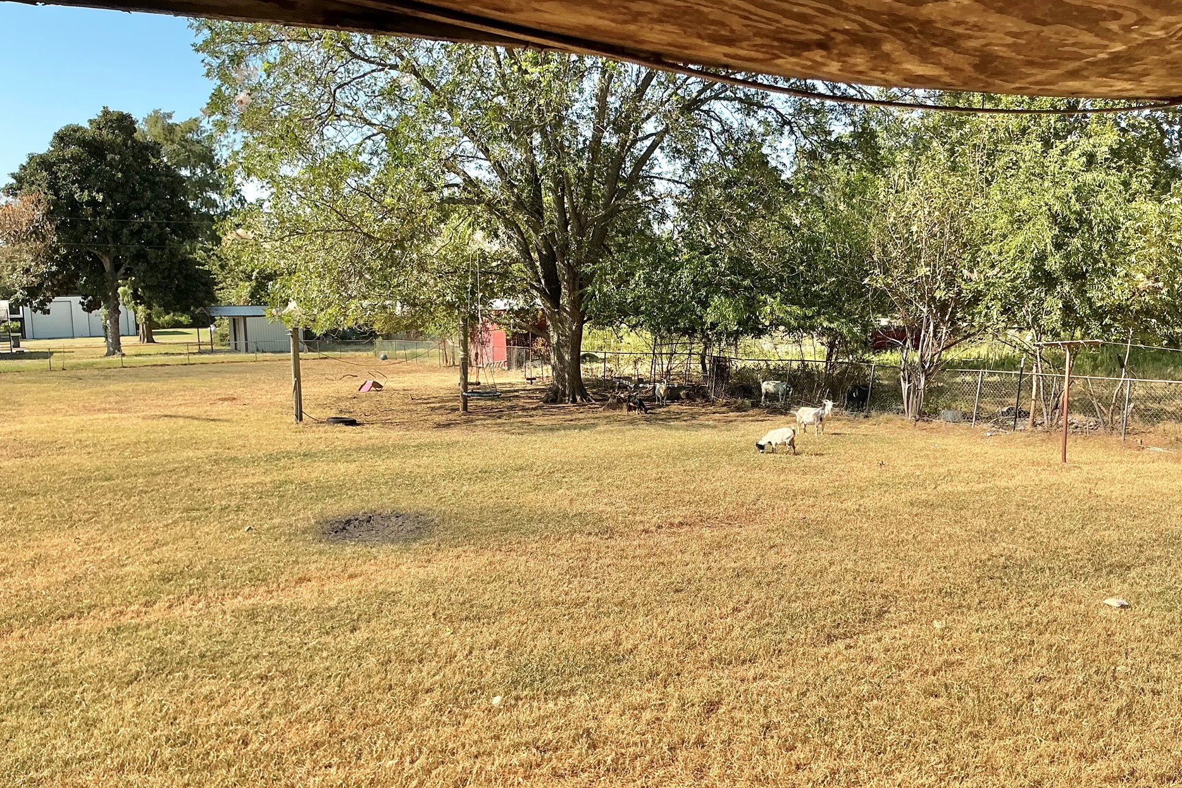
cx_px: 602
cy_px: 453
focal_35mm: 31
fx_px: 1018
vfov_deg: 42.2
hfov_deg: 60.3
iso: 25
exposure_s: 1/1377
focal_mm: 3
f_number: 1.8
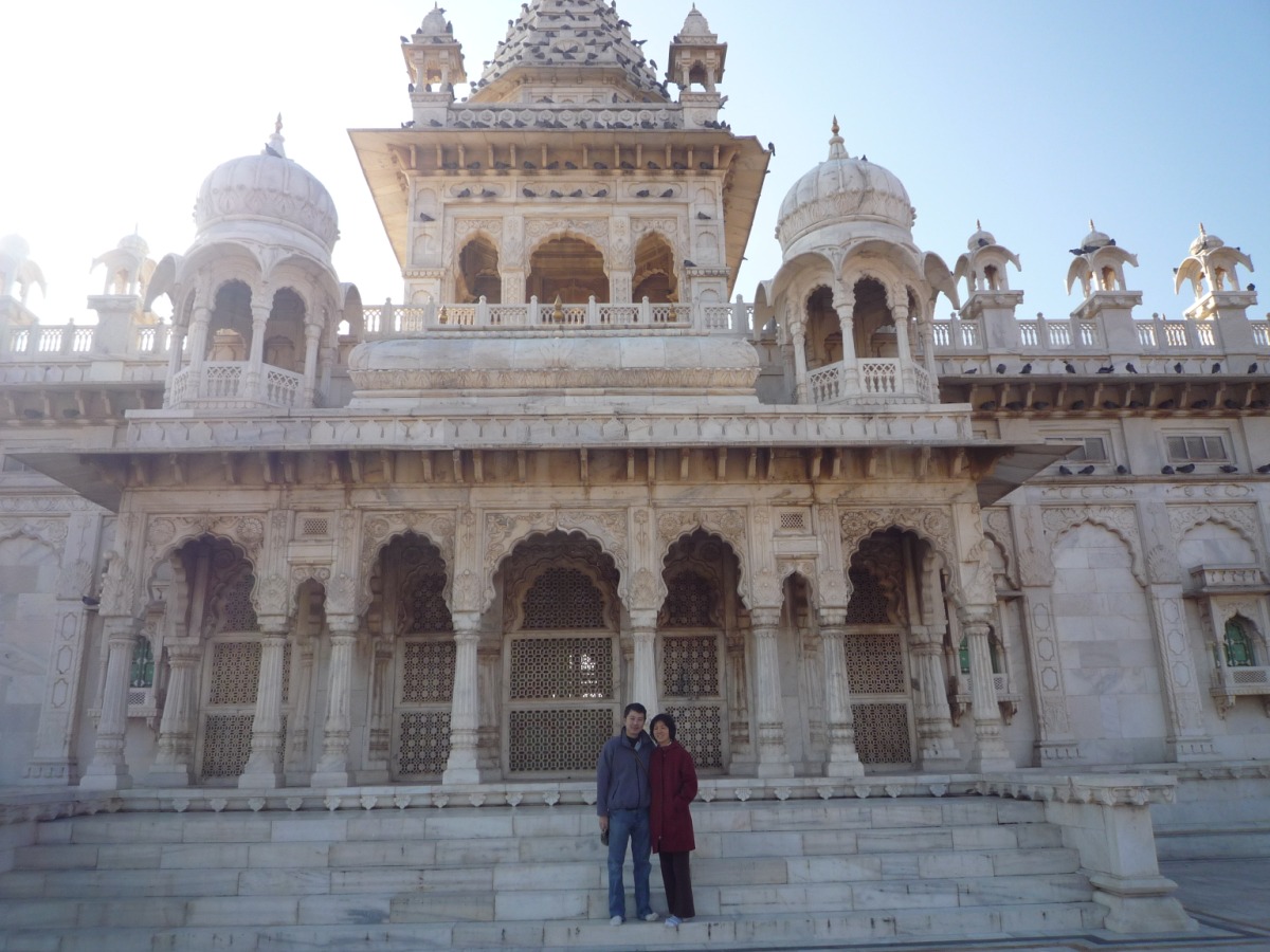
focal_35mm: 25
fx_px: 917
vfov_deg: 54.9
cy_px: 476
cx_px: 635
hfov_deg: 69.4
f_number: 3.5
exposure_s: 1/500
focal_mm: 4.4
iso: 100
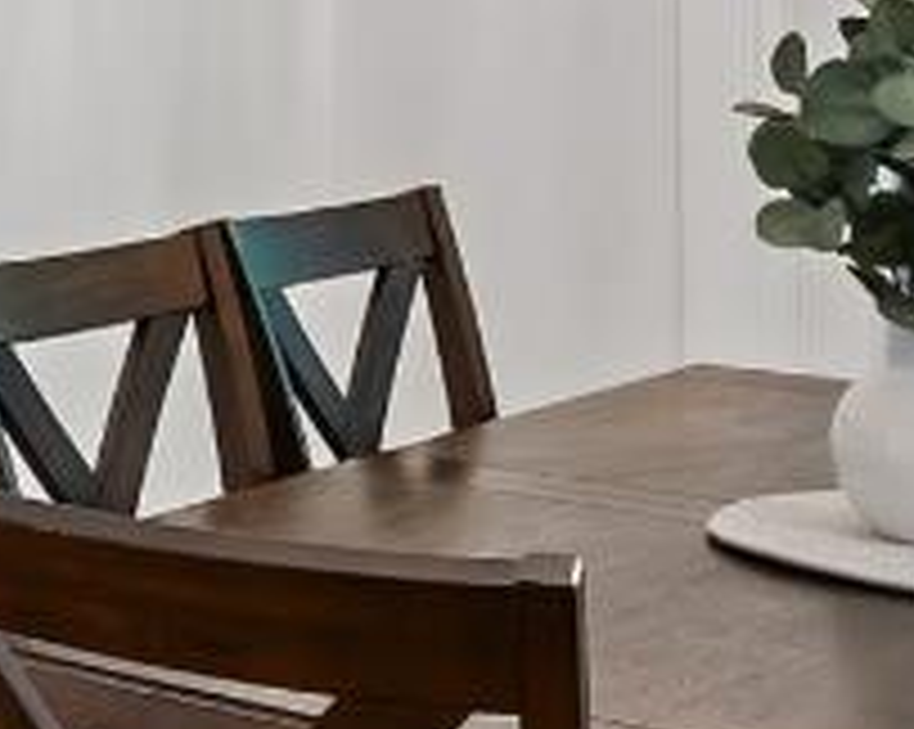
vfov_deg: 14.4
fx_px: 2811
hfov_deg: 16.6
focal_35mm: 104
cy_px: -130
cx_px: -513
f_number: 7.1
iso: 400
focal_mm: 10
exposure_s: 1/2.5
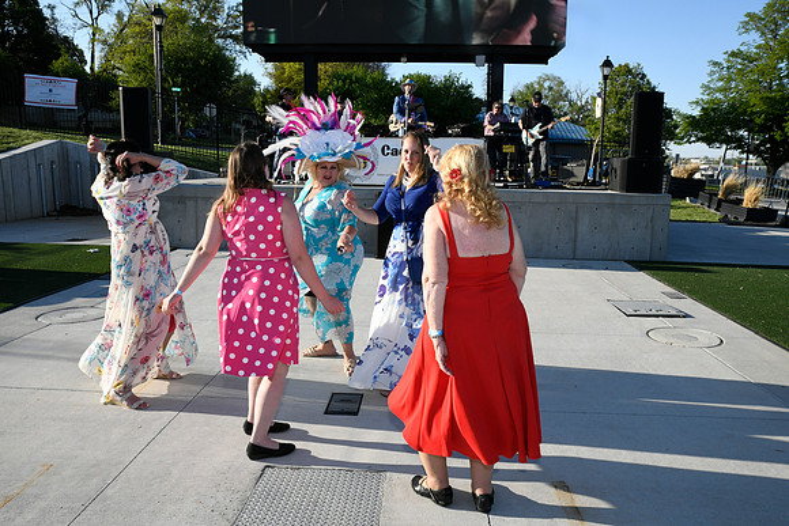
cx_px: 394
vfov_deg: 45.0
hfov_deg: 63.6
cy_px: 263
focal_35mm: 29
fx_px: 636
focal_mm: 29
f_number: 22
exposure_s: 1/250
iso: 1600
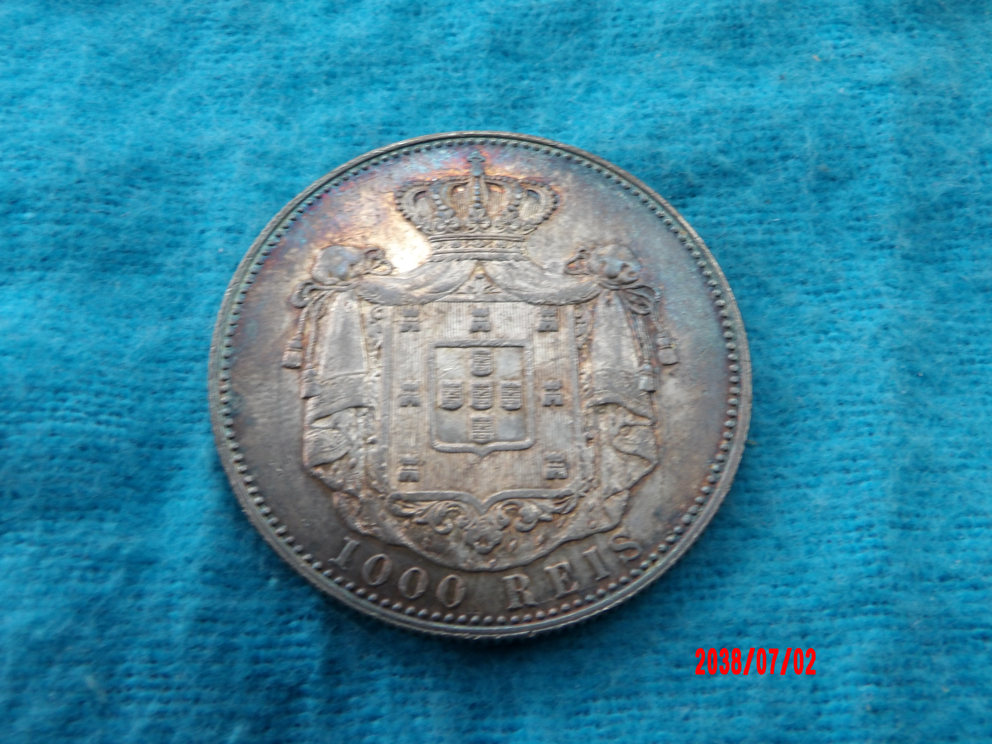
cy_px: 372
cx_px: 496
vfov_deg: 41.8
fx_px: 974
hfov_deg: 54.0
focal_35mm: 34
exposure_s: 1/20
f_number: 4.5
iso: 200
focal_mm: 6.2
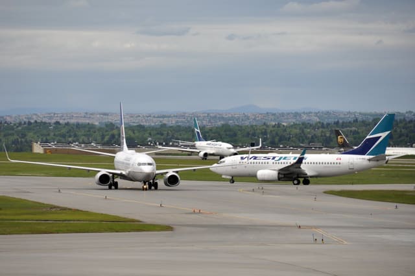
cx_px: 208
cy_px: 138
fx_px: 3454
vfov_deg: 4.6
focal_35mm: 300
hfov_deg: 6.9
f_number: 5.6
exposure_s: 1/1000
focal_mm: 200
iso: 450
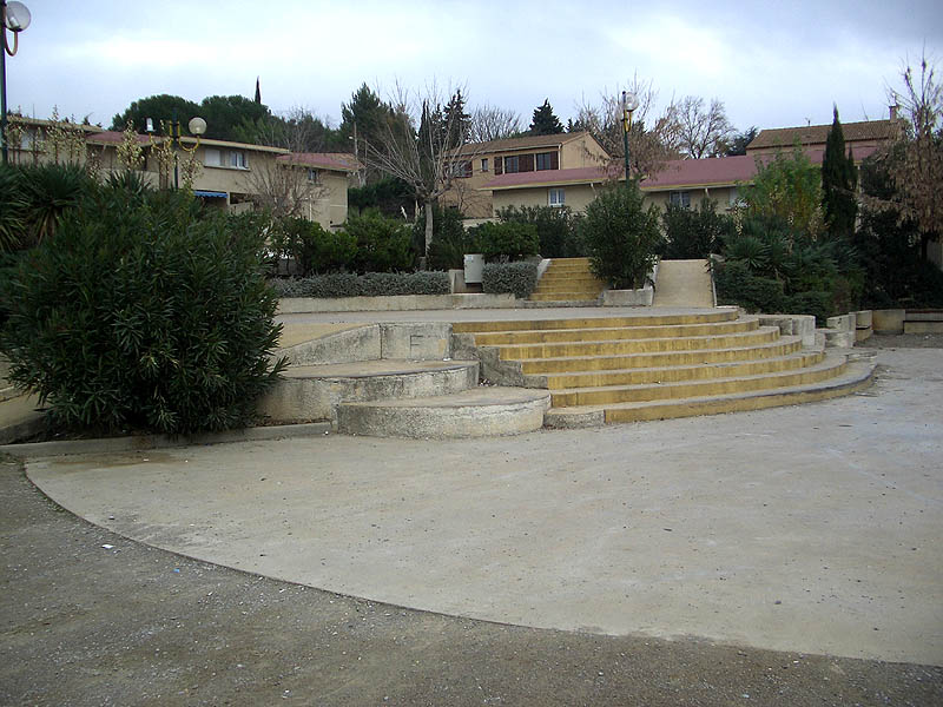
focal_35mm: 35
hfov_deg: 52.6
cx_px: 472
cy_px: 354
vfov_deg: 40.7
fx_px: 953
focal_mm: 5.8
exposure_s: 1/640
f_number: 2.6
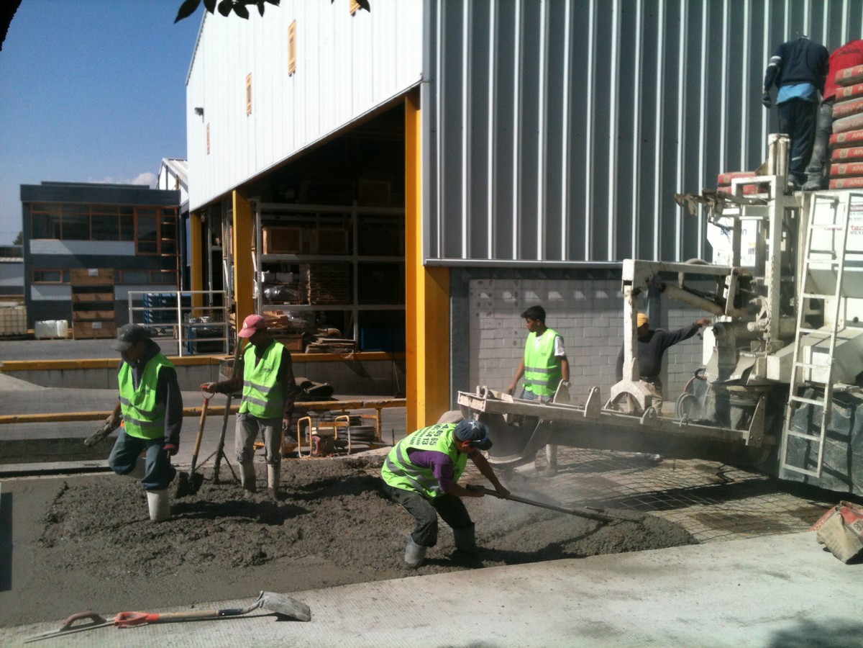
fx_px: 873
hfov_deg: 52.6
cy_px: 324
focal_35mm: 35
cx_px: 432
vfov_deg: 40.7
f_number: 2.8
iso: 64
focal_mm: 3.85
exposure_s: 1/1867
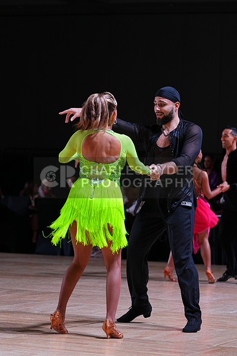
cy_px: 178
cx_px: 118
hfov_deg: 10.5
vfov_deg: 15.6
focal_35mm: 131
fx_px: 1293
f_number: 4
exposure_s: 1/400
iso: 1000
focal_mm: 131
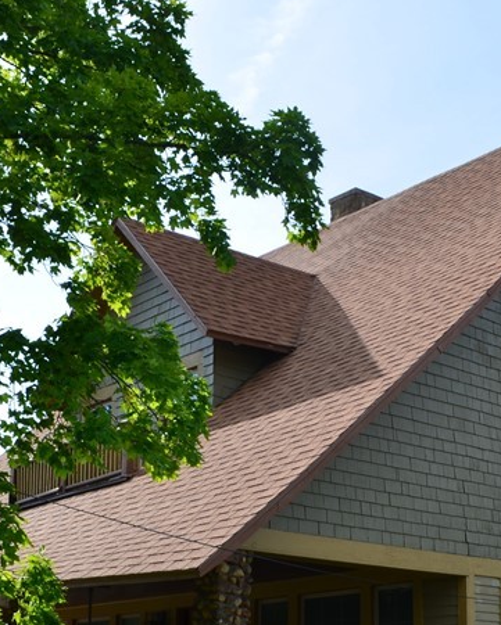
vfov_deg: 30.4
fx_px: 1130
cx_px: 270
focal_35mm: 61
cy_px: 477
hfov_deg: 25.0
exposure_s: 1/125
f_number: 11
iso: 125
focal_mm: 18
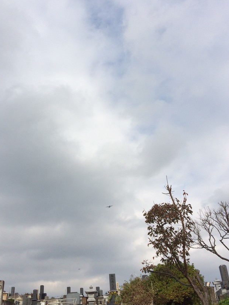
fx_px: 317
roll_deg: +4.7
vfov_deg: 51.3
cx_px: 97
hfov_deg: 39.6
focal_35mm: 36
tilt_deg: +28.5
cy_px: 145
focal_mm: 4.15
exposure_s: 1/3731
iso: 32
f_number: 2.2
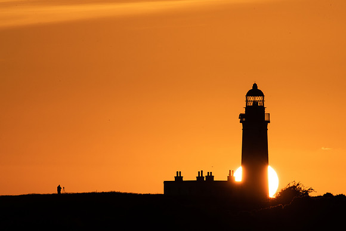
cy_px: 119
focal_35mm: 517
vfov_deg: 2.7
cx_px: 173
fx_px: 4965
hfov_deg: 4.0
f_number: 20
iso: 560
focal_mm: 500
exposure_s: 1/500
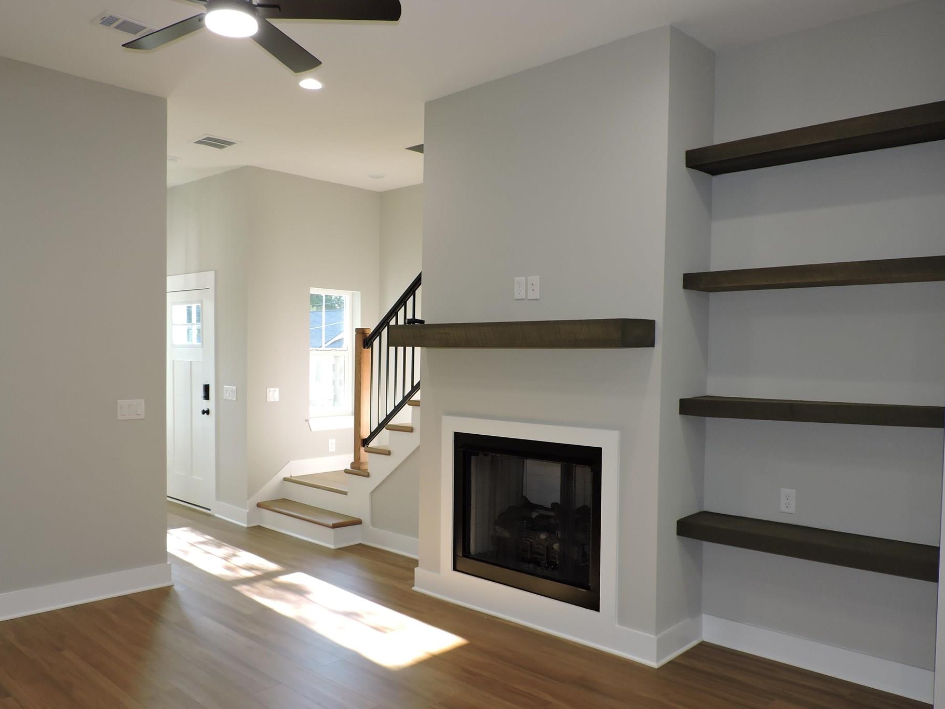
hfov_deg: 65.3
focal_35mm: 27
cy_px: 393
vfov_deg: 51.3
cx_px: 444
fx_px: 737
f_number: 3
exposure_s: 1/40
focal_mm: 4.3
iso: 125
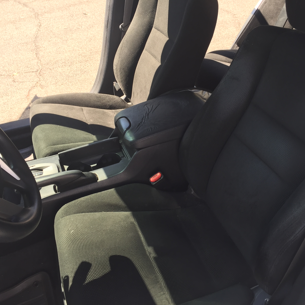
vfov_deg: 47.2
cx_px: 166
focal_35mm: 35
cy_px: 151
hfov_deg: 47.2
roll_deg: +1.4
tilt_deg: -38.9
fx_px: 349
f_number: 2.2
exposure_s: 1/169
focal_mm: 4.15
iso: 32
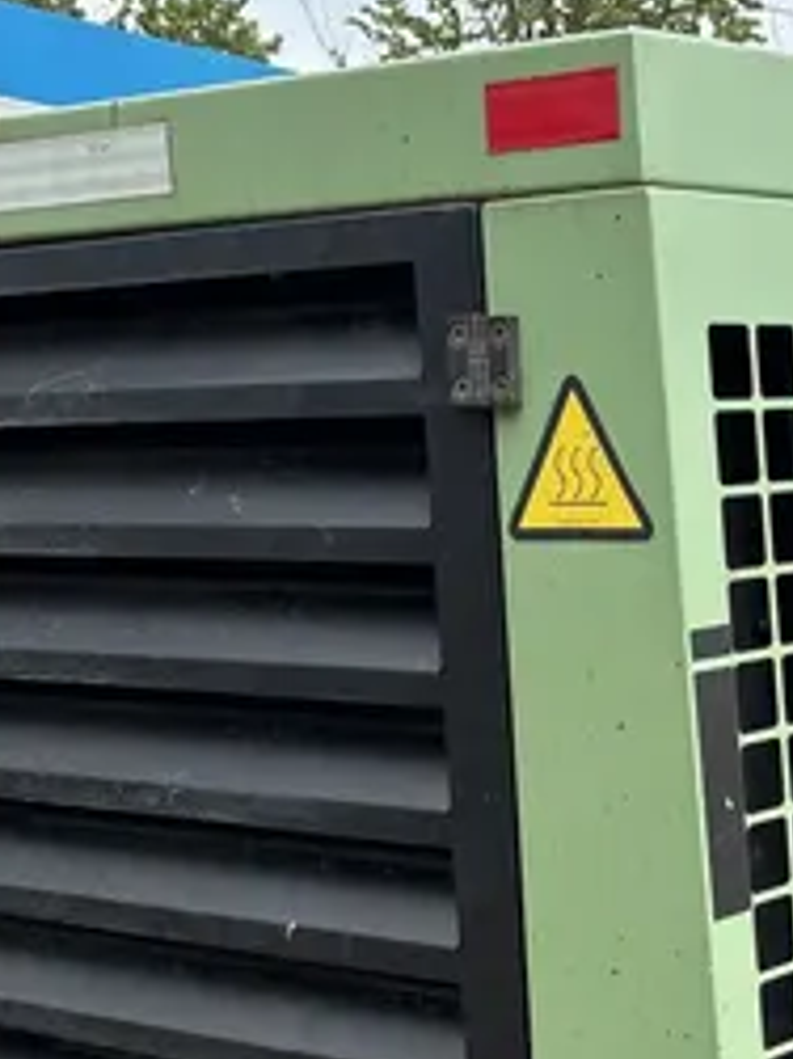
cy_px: 884
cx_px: 763
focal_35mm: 76
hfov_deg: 18.9
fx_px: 2323
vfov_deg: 25.1
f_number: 1.6
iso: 50
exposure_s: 1/1279
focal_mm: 5.96
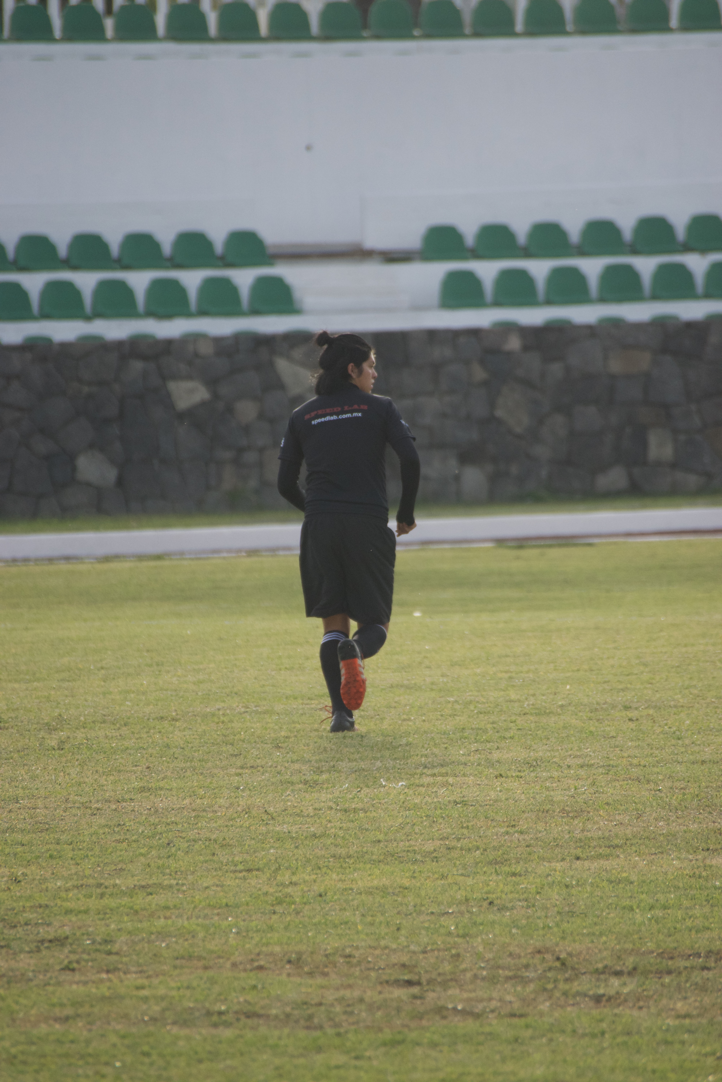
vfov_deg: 4.6
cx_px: 361
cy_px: 541
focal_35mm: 450
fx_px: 13536
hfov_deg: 3.1
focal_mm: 300
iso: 400
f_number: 5.6
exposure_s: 1/1000
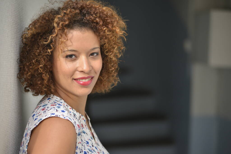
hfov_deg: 20.0
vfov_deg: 13.4
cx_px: 116
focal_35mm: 102
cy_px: 77
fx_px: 655
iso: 500
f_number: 2.8
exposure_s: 1/400
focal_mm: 102
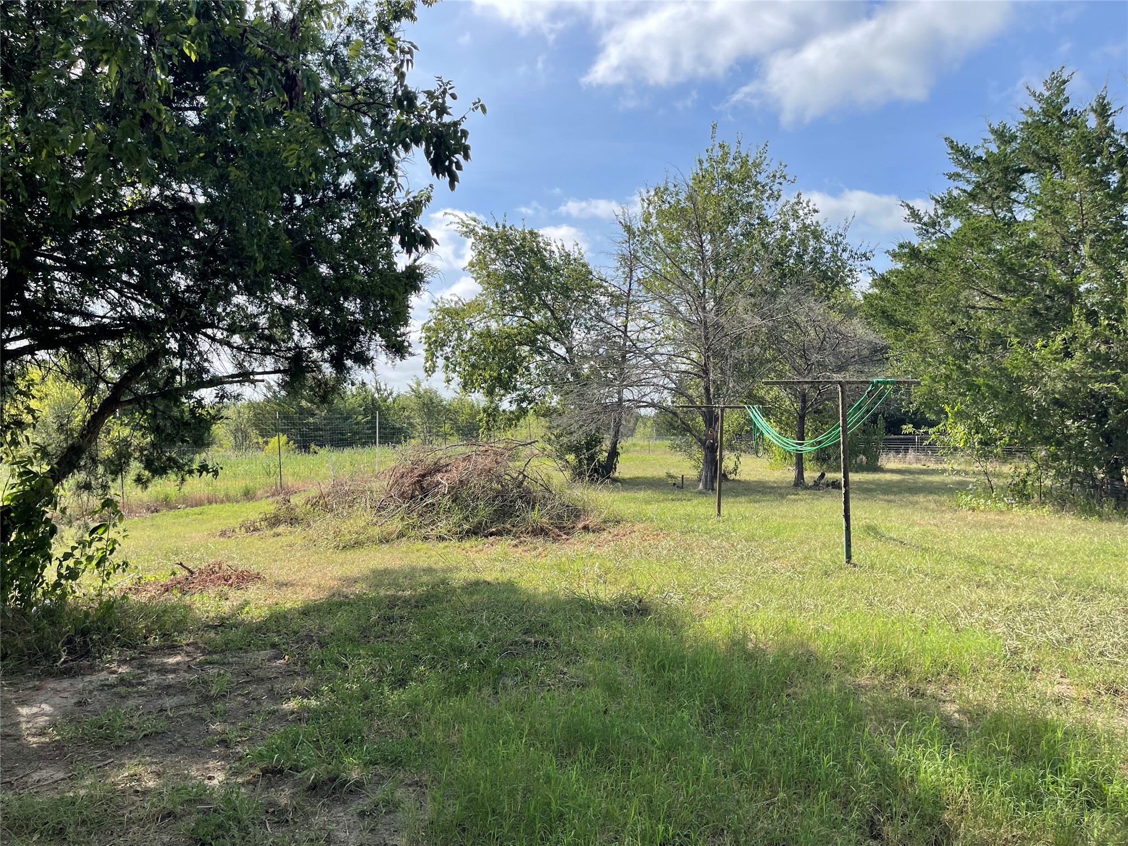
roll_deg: +0.4
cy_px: 423
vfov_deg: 54.9
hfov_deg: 69.4
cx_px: 564
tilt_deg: +0.2
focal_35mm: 25
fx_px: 815
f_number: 1.6
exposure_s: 1/2387
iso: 32
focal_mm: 5.1
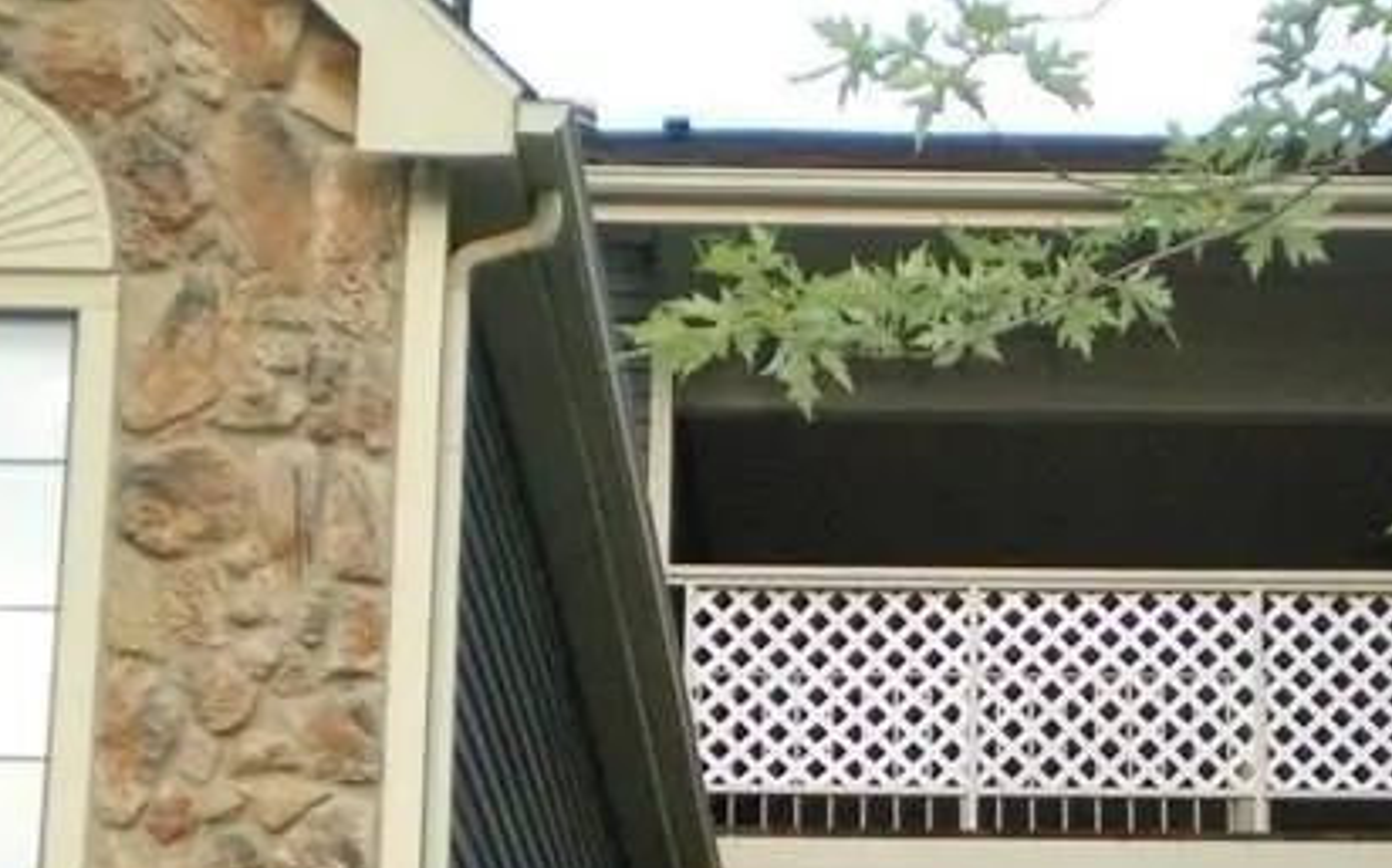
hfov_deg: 17.9
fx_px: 4398
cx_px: 987
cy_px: 861
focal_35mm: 116
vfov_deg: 11.2
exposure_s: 1/124
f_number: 3.5
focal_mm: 7.4
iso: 396
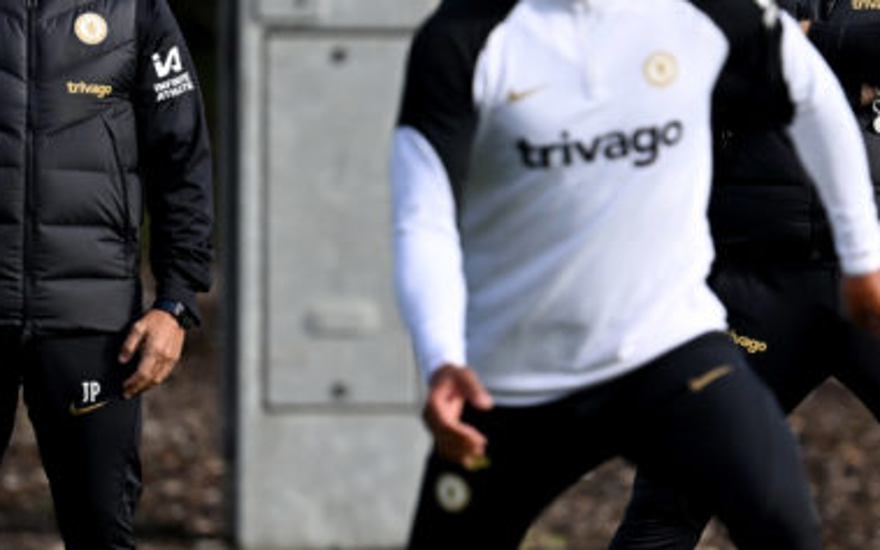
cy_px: 273
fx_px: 36963
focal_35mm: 1541
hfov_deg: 1.4
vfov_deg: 0.9
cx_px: 469
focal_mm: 560
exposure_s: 1/6400
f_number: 4
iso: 800
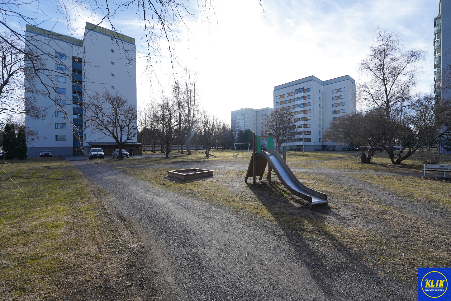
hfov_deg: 104.3
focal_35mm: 14
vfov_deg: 81.2
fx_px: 175
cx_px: 226
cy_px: 150
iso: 100
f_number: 5.6
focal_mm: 14
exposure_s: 1/320
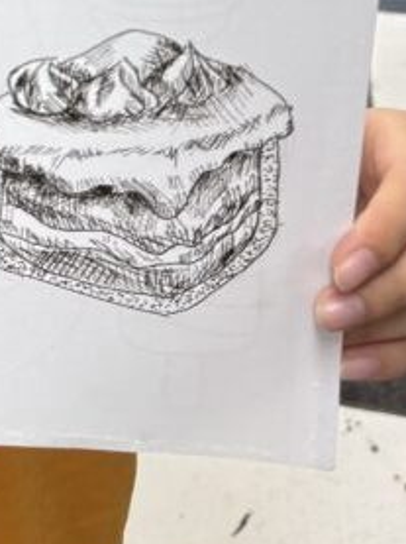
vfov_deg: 18.5
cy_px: -275
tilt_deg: -15.9
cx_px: -171
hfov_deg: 14.8
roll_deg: -0.2
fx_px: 1473
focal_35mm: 94
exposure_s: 1/100
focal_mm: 5.96
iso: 40
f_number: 1.6
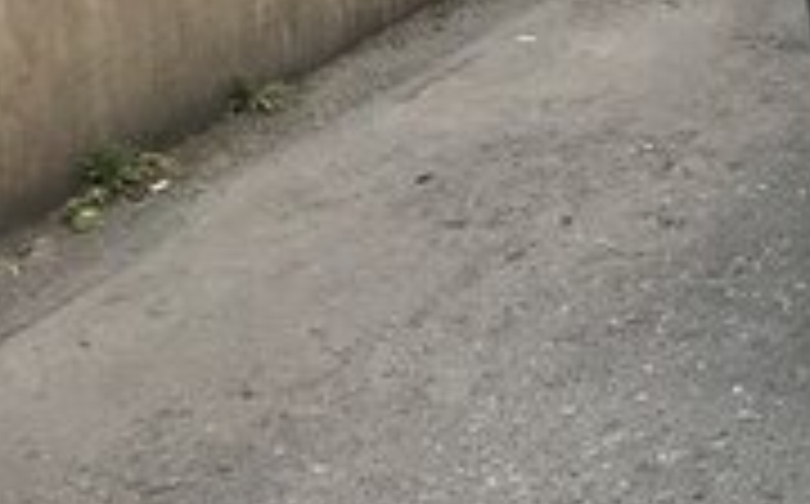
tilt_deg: -12.7
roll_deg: -0.4
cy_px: -52
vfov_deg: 11.8
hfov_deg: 16.0
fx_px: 2403
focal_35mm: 109
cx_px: 1480
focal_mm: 3.99
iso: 20
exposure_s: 1/209
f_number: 1.8
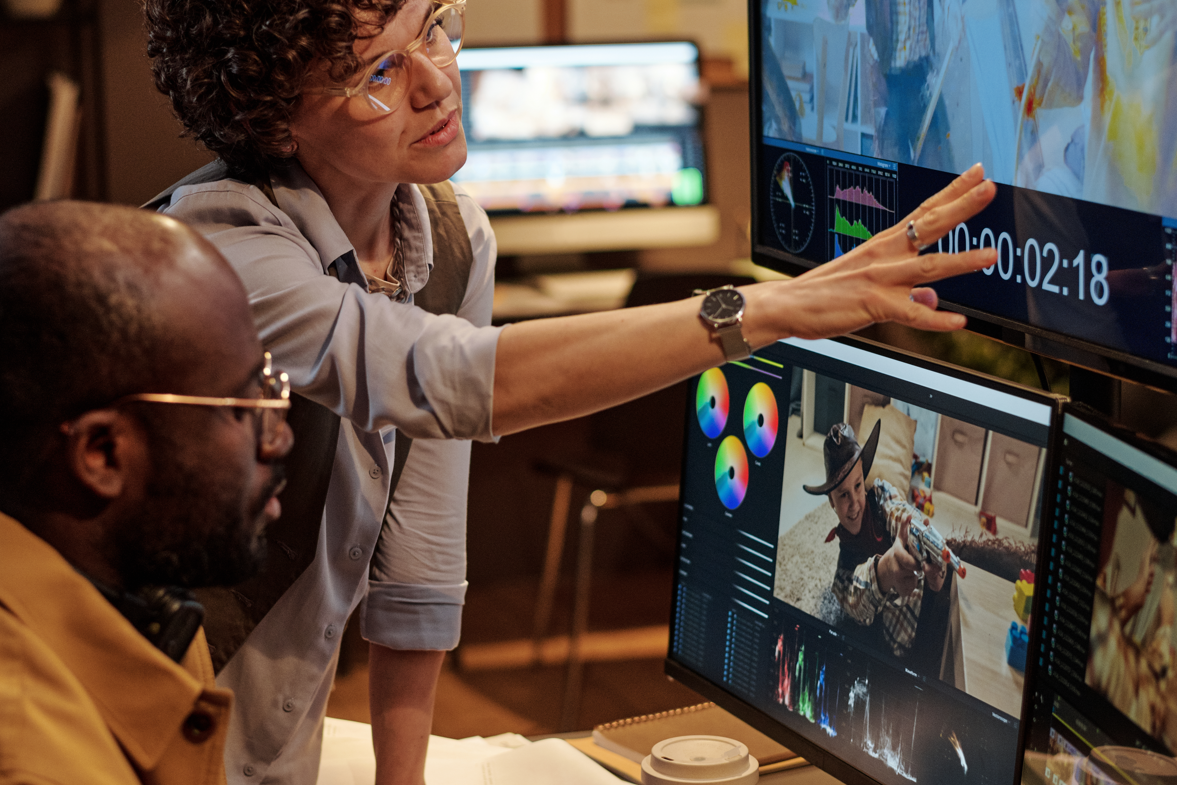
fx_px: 2648
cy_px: 383
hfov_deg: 25.1
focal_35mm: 81
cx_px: 555
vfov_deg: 16.9
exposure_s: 1/125
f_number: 2.5
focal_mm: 58
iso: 800
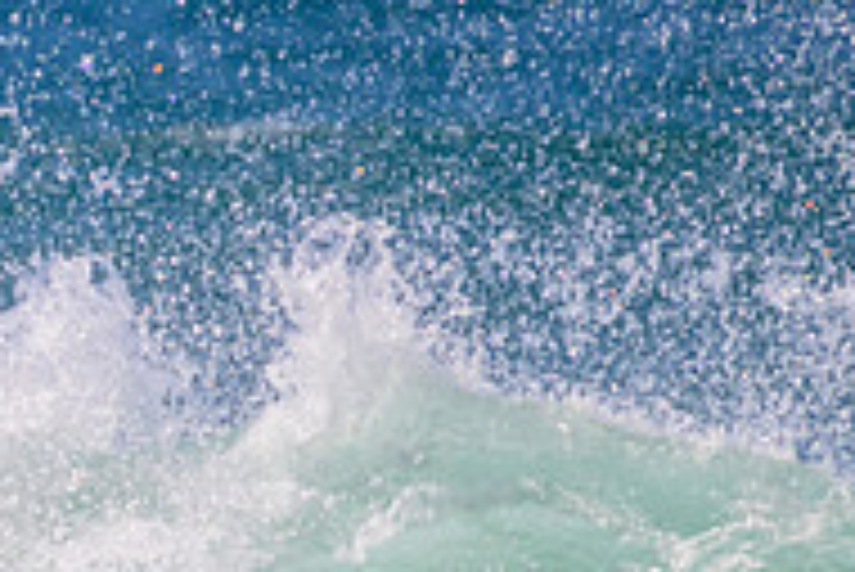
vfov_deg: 0.6
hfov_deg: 0.8
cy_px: 723
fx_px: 58159
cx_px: -4
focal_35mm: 2447
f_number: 11
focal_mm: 800
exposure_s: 1/2000
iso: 1000
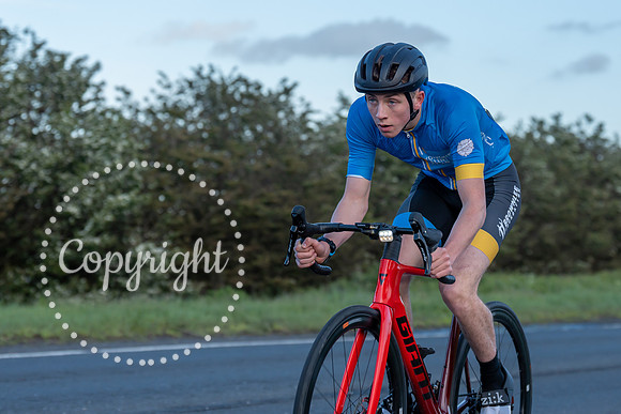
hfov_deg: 17.0
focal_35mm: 121
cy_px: 130
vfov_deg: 11.4
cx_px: 350
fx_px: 2080
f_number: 4
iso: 250
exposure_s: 1/1000
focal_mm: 88
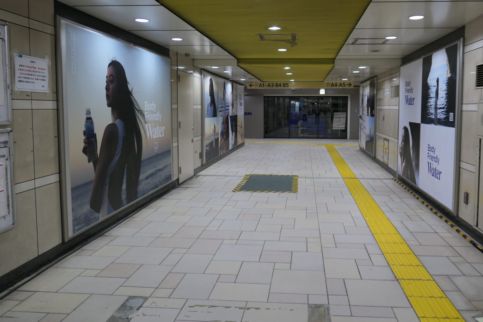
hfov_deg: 65.3
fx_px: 376
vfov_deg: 46.3
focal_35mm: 28
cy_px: 138
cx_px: 269
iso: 125
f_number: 1.4
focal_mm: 8.8
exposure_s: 1/125
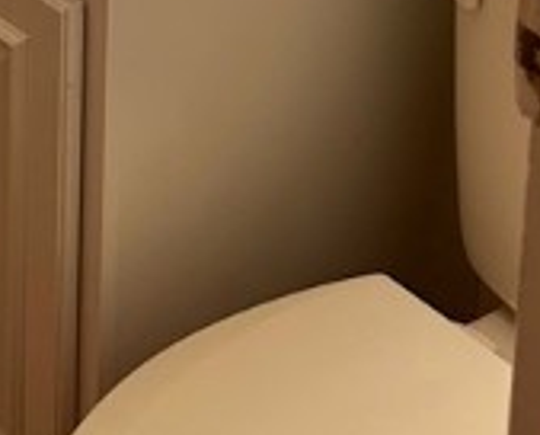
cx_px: -35
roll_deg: -1.0
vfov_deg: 11.2
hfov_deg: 16.2
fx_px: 1842
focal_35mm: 115
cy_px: -614
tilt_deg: -10.7
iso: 64
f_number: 1.5
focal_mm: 5.7
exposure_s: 1/120
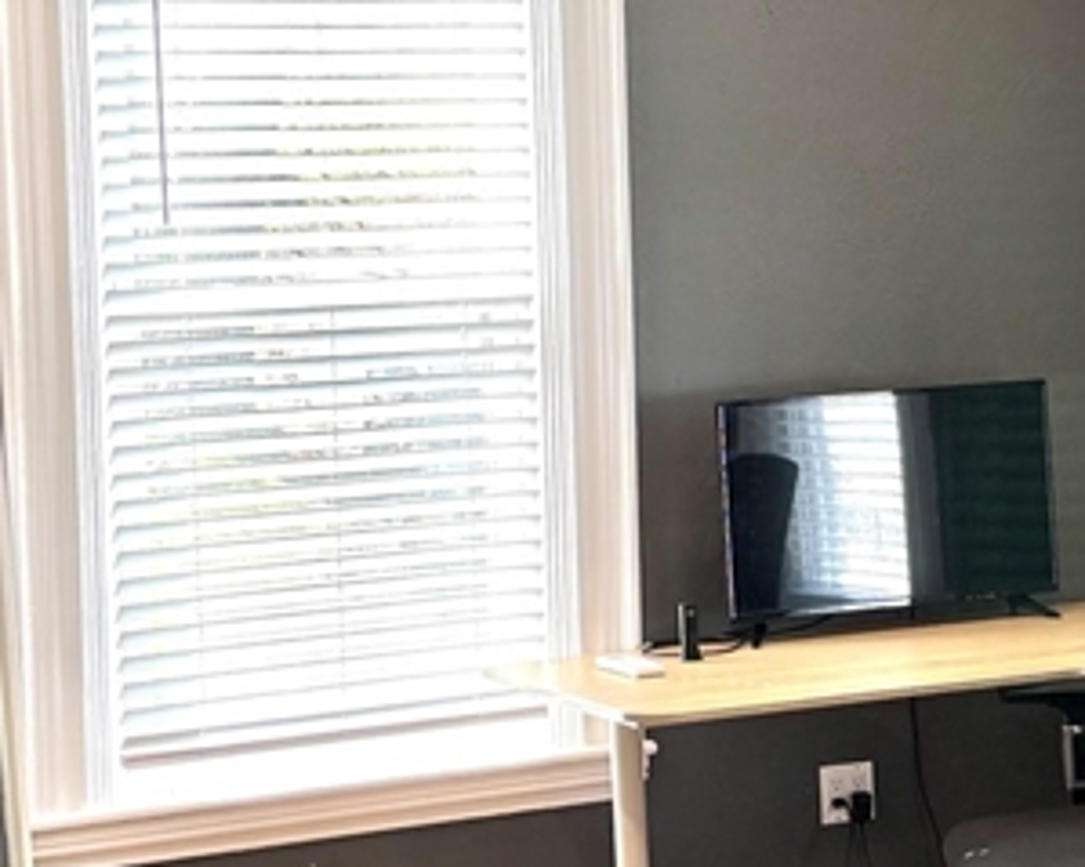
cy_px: 319
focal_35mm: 87
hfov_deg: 21.9
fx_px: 2793
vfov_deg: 17.6
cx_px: 718
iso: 50
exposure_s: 1/120
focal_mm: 5.96
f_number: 1.6
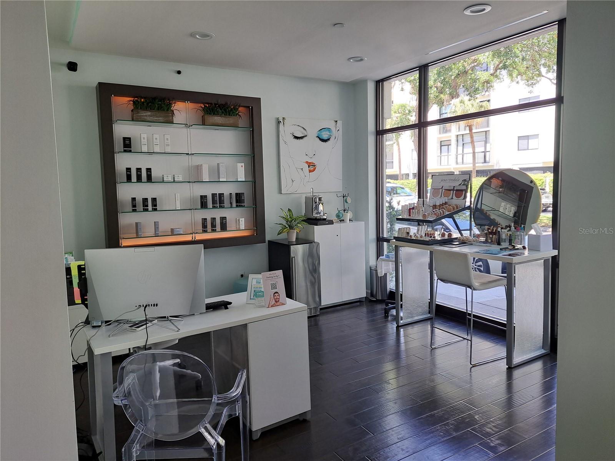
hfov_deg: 71.6
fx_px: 426
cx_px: 308
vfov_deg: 56.8
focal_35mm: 24
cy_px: 230
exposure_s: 1/120
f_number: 1.8
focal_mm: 5.23
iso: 50
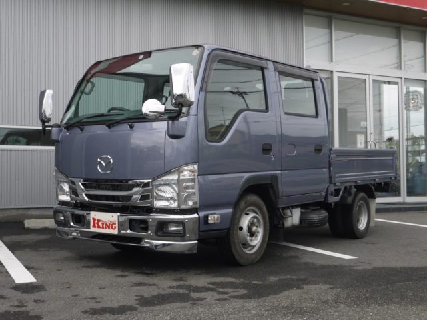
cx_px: 214
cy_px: 160
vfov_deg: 31.5
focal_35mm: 46
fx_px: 567
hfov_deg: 41.2
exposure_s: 1/250
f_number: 6.3
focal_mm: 23
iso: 160
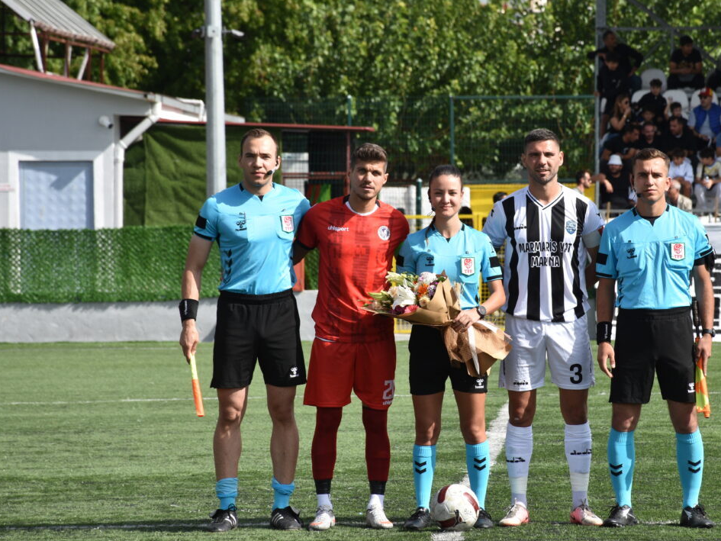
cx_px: 472
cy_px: 245
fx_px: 5291
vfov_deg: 5.9
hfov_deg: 7.8
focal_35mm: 254
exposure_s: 1/500
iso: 220
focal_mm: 130
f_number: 8
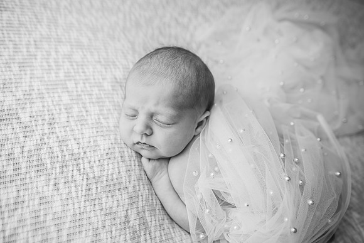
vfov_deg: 53.2
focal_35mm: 24
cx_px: 182
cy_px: 122
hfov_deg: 73.7
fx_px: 243
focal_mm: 24
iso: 100
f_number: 2.8
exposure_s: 1/200
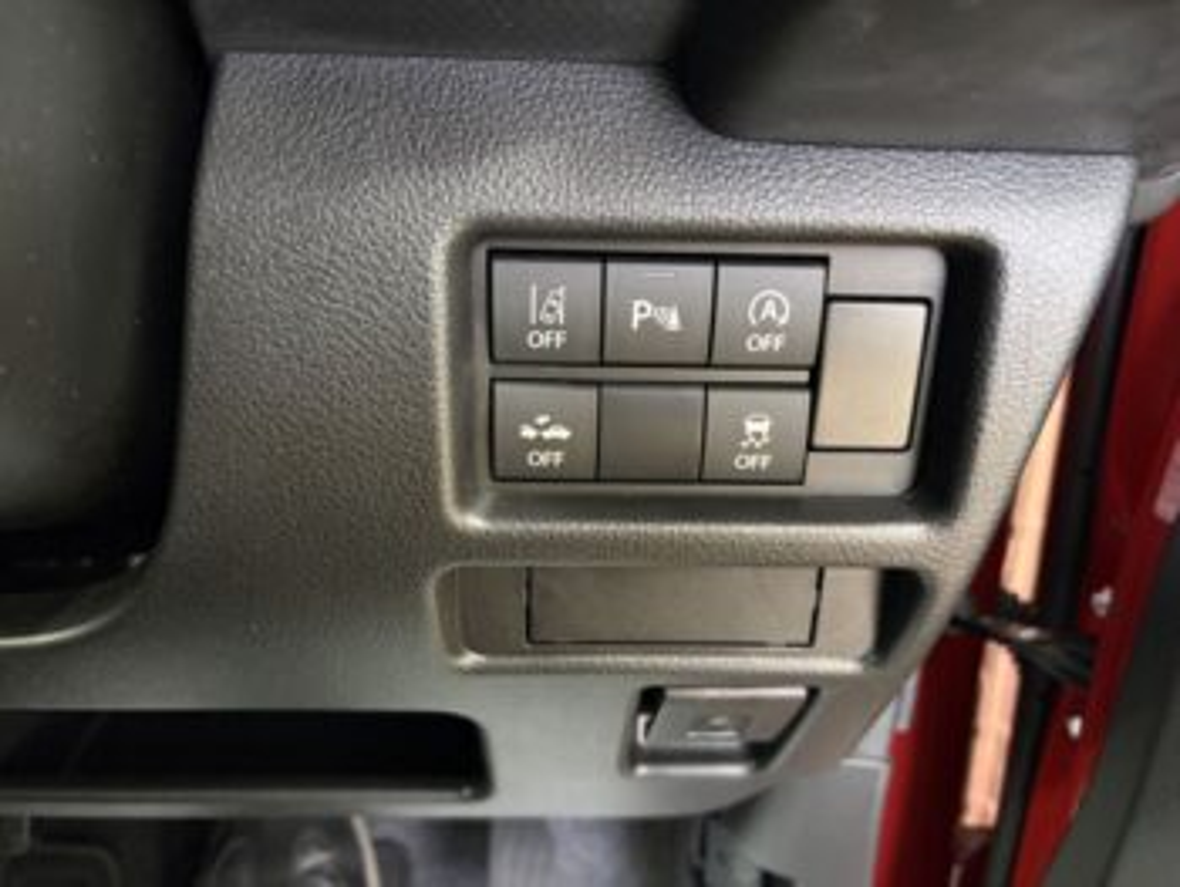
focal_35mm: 26
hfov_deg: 67.3
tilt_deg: -21.7
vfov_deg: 53.1
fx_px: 887
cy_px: 444
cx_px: 590
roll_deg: -1.4
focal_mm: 5.96
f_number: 1.6
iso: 500
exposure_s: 1/25
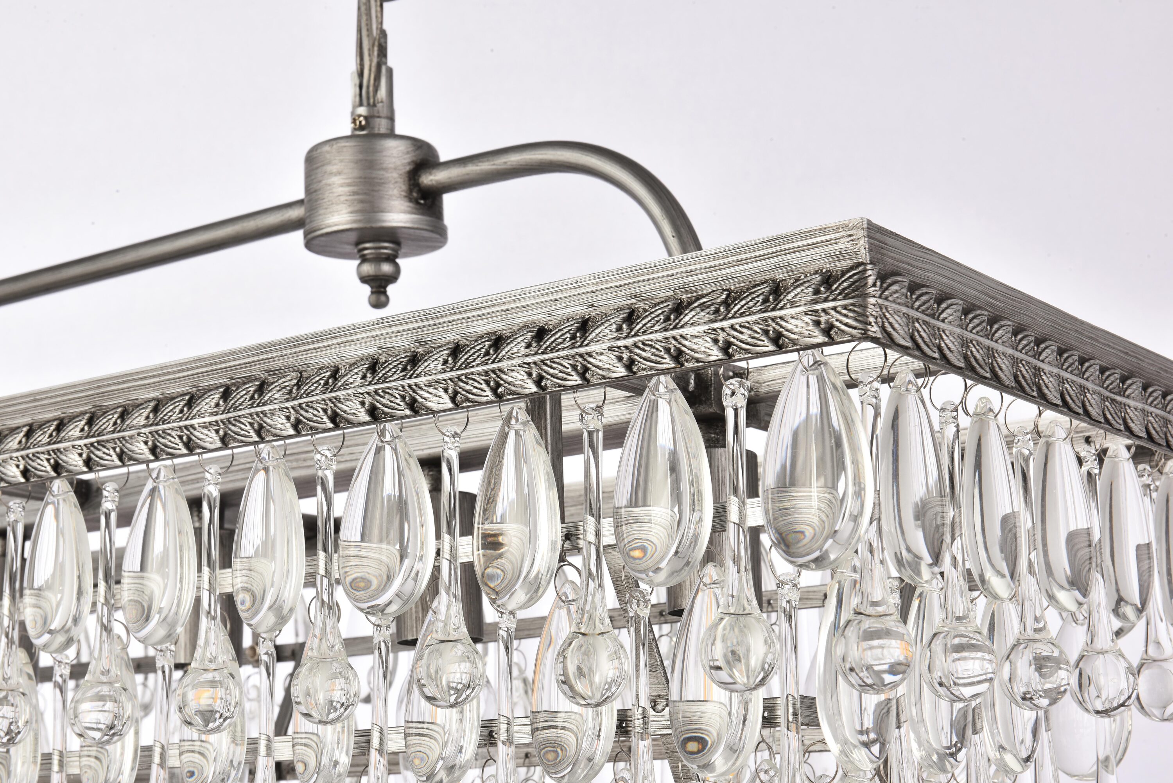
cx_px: 586
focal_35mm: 70
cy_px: 392
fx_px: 2281
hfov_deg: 28.8
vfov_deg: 19.5
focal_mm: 70
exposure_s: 1/100
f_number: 22
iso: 125
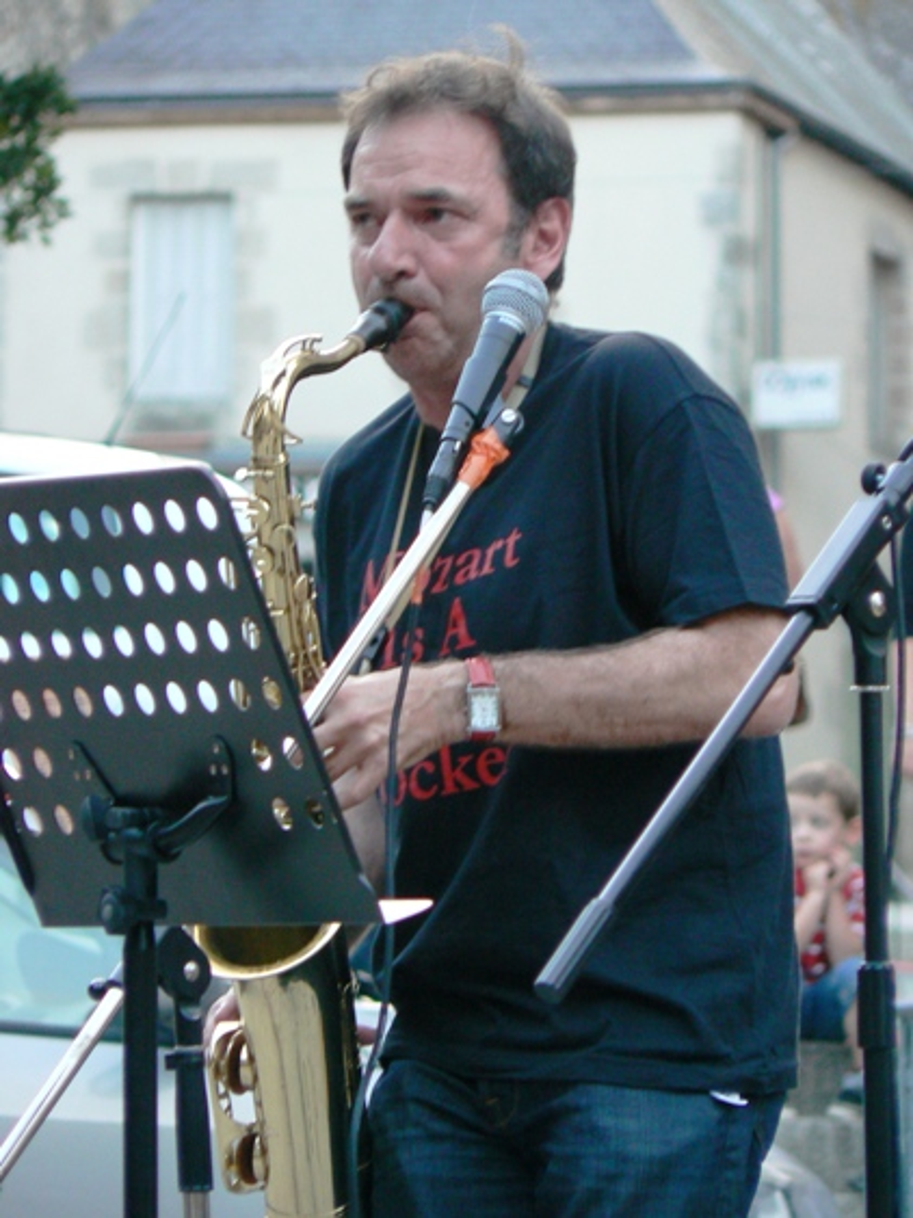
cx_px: 456
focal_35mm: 306
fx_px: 10765
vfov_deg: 6.5
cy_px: 609
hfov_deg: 4.9
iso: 160
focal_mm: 51
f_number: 3.3
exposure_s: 1/30
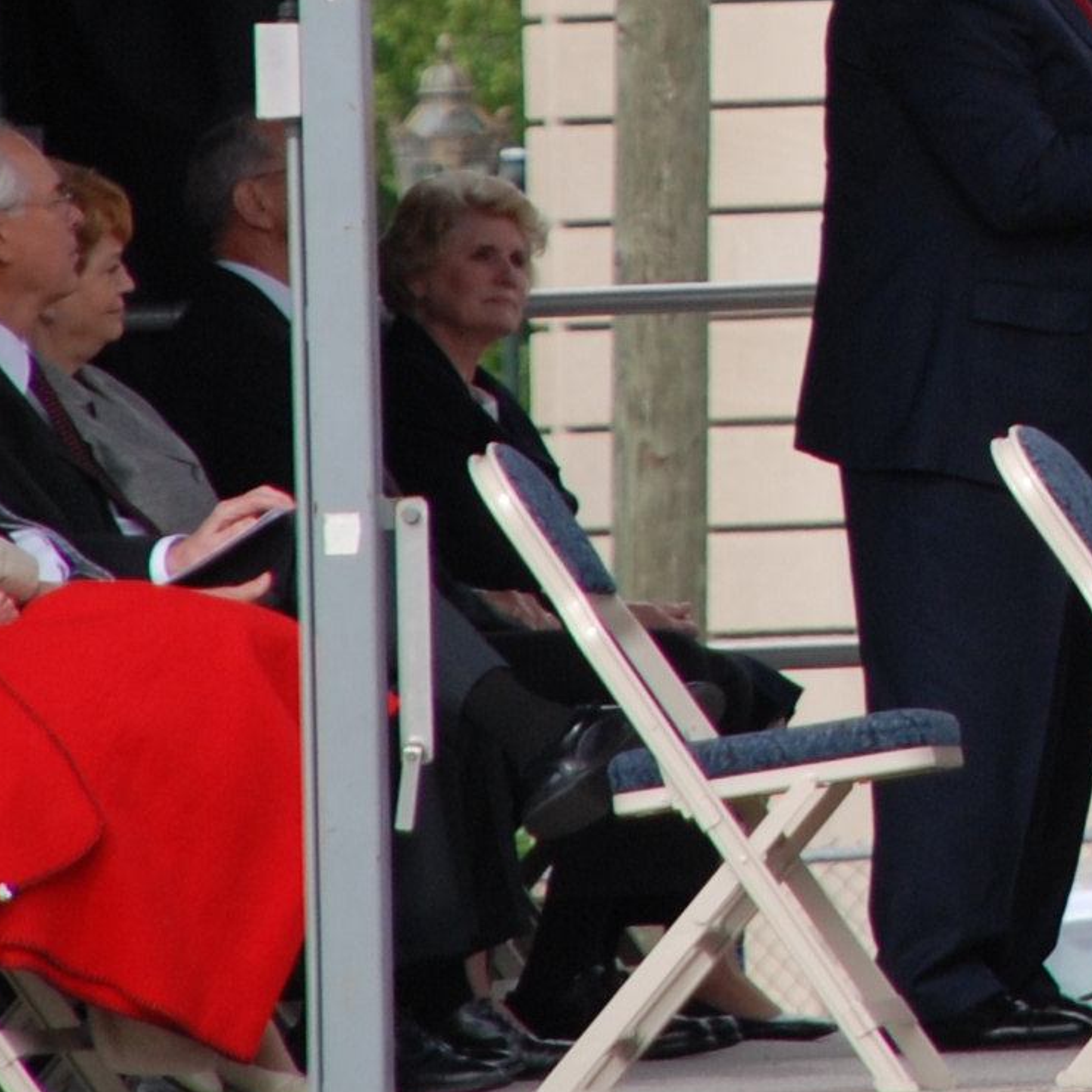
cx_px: 2081
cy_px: -572
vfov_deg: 1.9
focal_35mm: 903
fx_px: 32237
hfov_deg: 1.9
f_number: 5.6
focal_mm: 135
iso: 200
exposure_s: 1/320
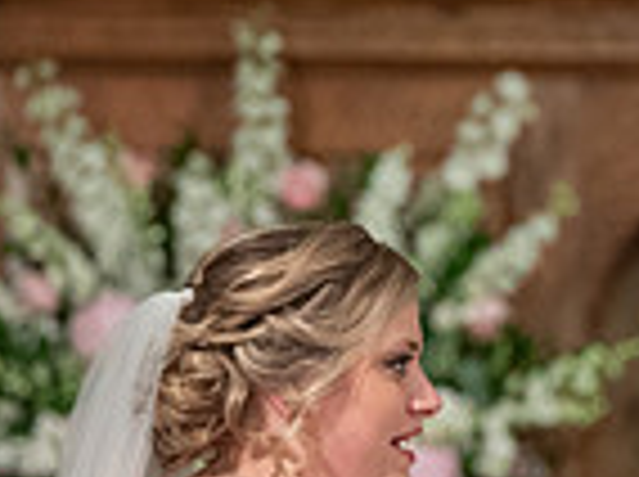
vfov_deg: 1.4
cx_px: 1144
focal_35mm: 1033
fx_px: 19037
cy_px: 538
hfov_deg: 1.9
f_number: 4
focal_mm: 198
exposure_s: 1/100
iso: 2000
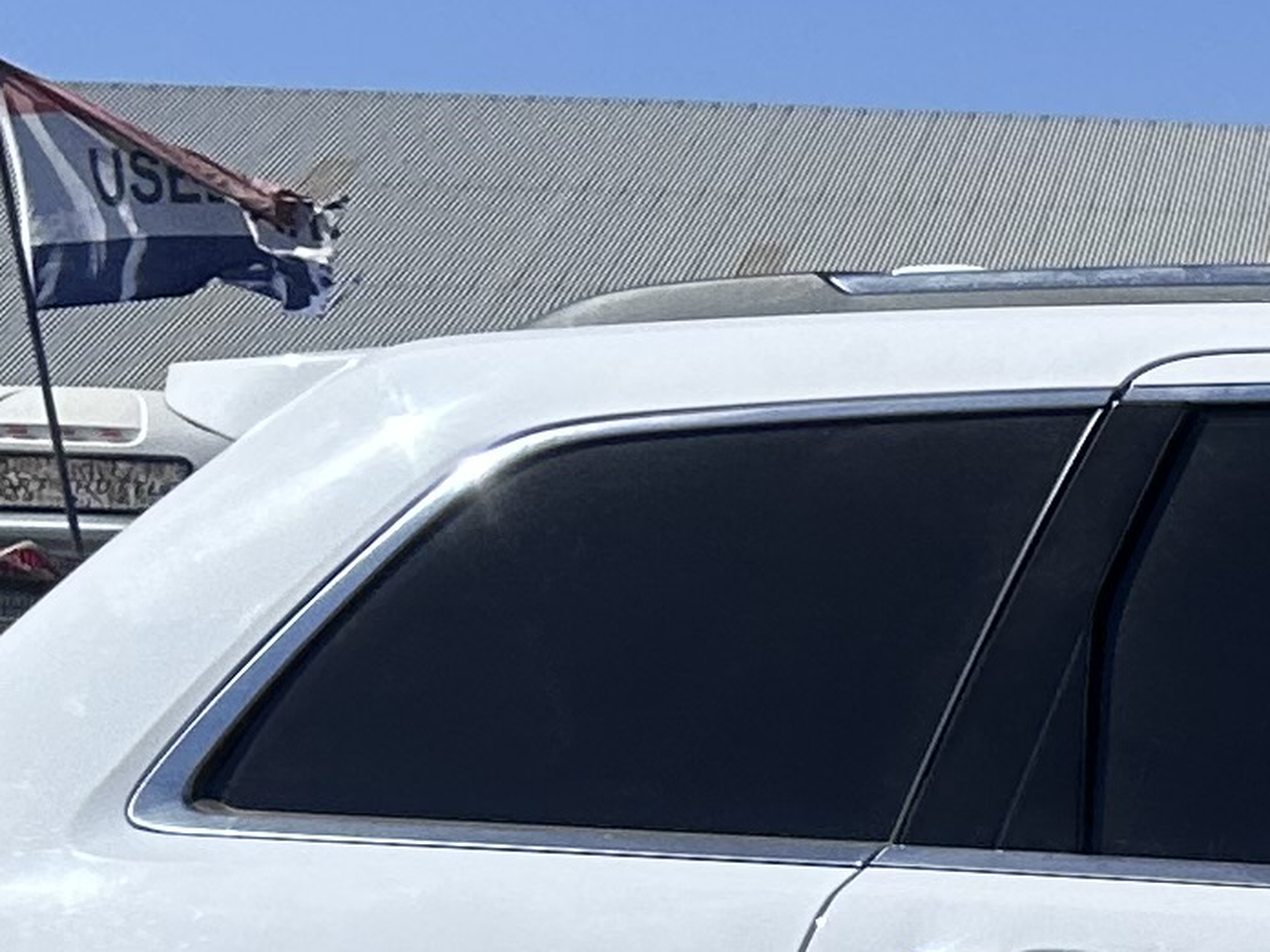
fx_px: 5100
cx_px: 2706
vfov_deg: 10.5
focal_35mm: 139
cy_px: 1218
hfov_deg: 12.2
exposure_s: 1/6623
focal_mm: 6.86
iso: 80
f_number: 1.78
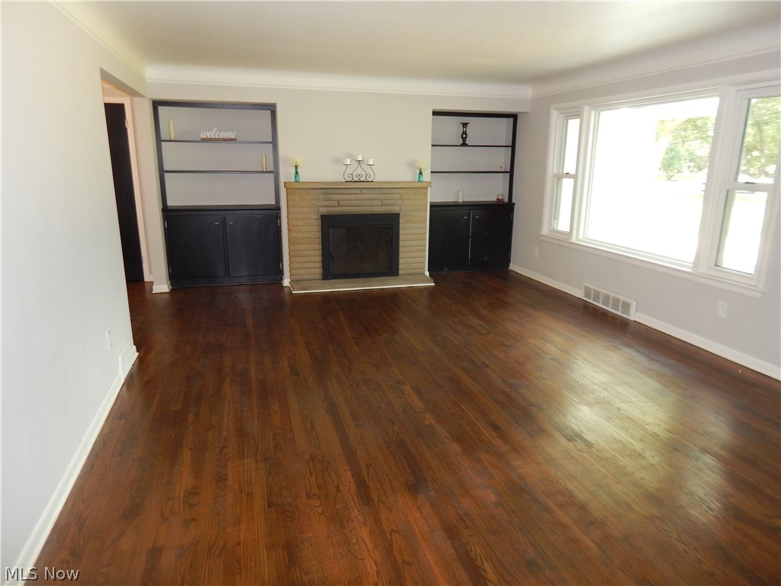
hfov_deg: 73.9
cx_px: 390
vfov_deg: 58.9
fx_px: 519
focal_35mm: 23
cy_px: 293
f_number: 3
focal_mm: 4
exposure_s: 1/30
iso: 200
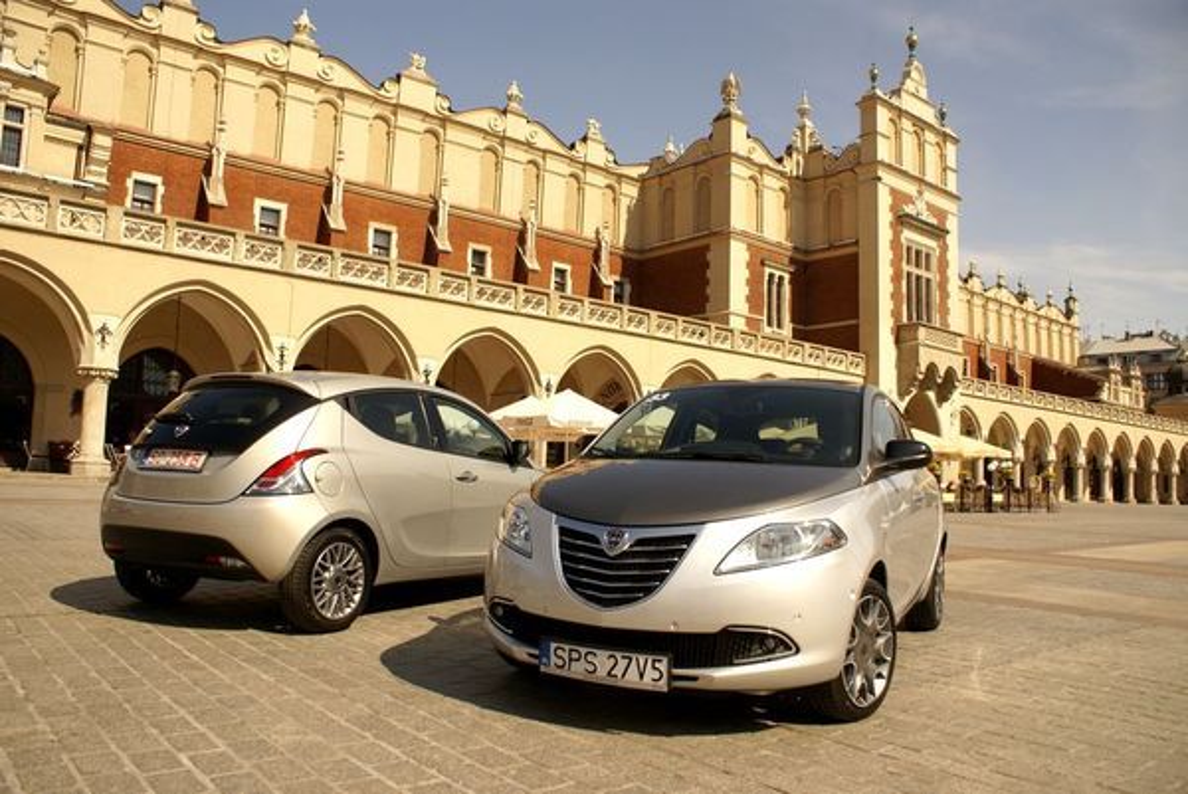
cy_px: 397
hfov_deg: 67.3
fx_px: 892
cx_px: 594
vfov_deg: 48.0
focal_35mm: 27
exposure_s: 1/2500
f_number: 4
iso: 200
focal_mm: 18
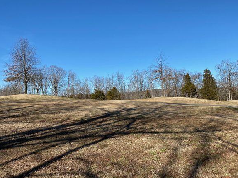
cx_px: 119
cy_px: 96
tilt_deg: +3.5
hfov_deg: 61.7
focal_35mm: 29
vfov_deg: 48.2
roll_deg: +3.1
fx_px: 199
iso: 32
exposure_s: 1/2967
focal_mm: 4.25
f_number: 1.8
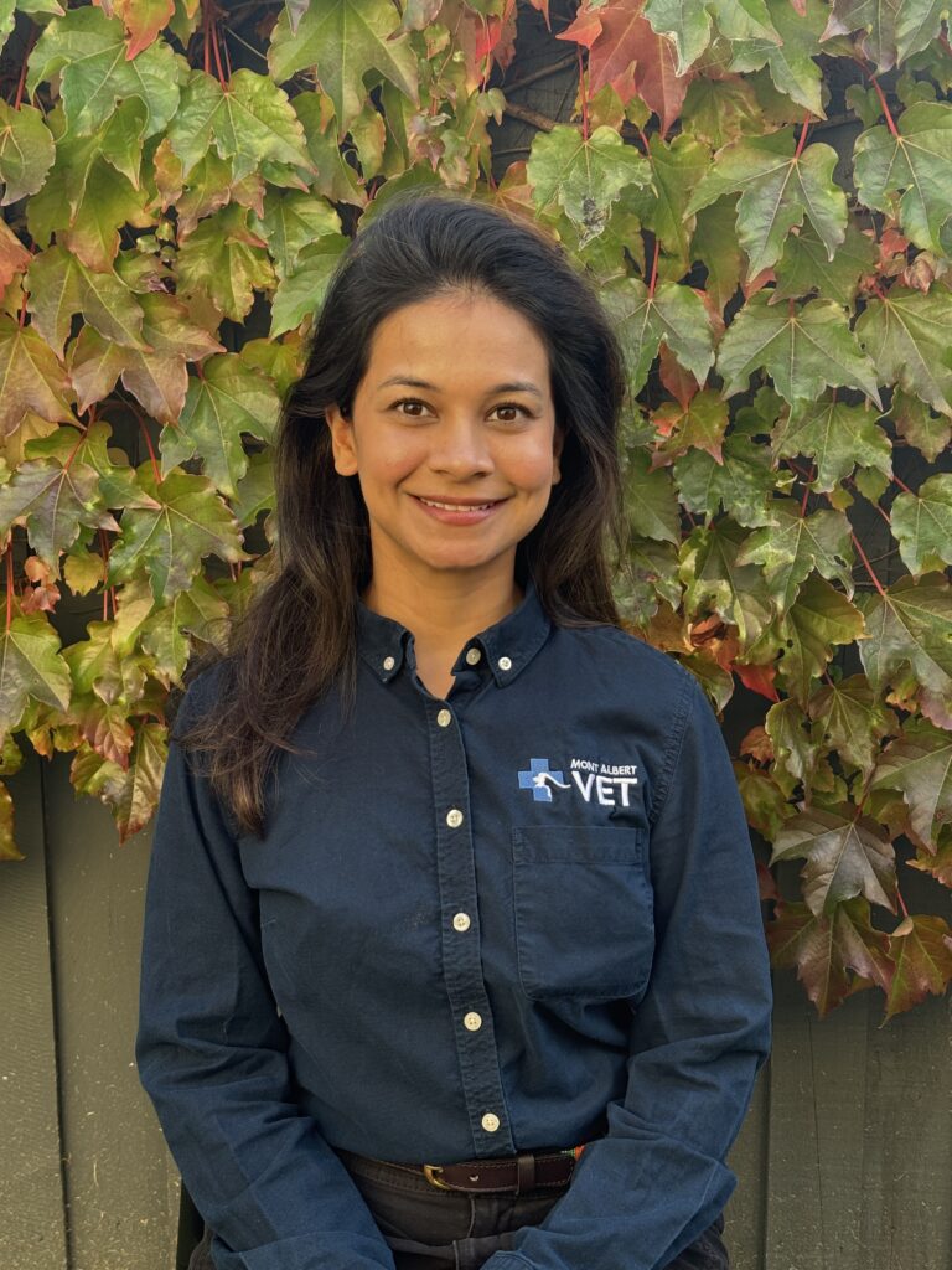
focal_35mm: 48
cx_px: 476
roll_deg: -0.7
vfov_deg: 39.7
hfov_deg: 30.3
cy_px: 635
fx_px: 1760
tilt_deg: -11.0
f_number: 1.78
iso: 64
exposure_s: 1/297
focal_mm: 6.76
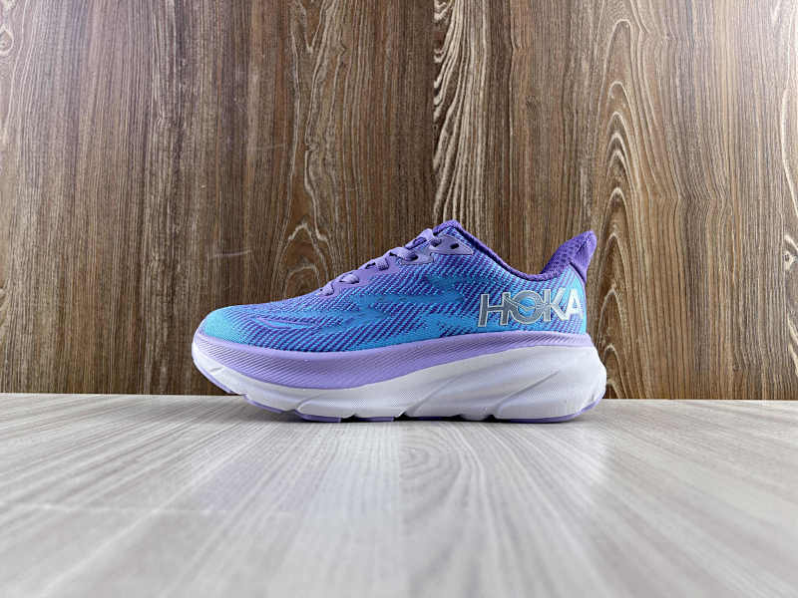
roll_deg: -0.3
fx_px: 599
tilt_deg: +2.8
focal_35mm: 26
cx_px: 399
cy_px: 299
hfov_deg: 67.3
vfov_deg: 53.1
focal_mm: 5.7
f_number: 1.5
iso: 40
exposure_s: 1/155
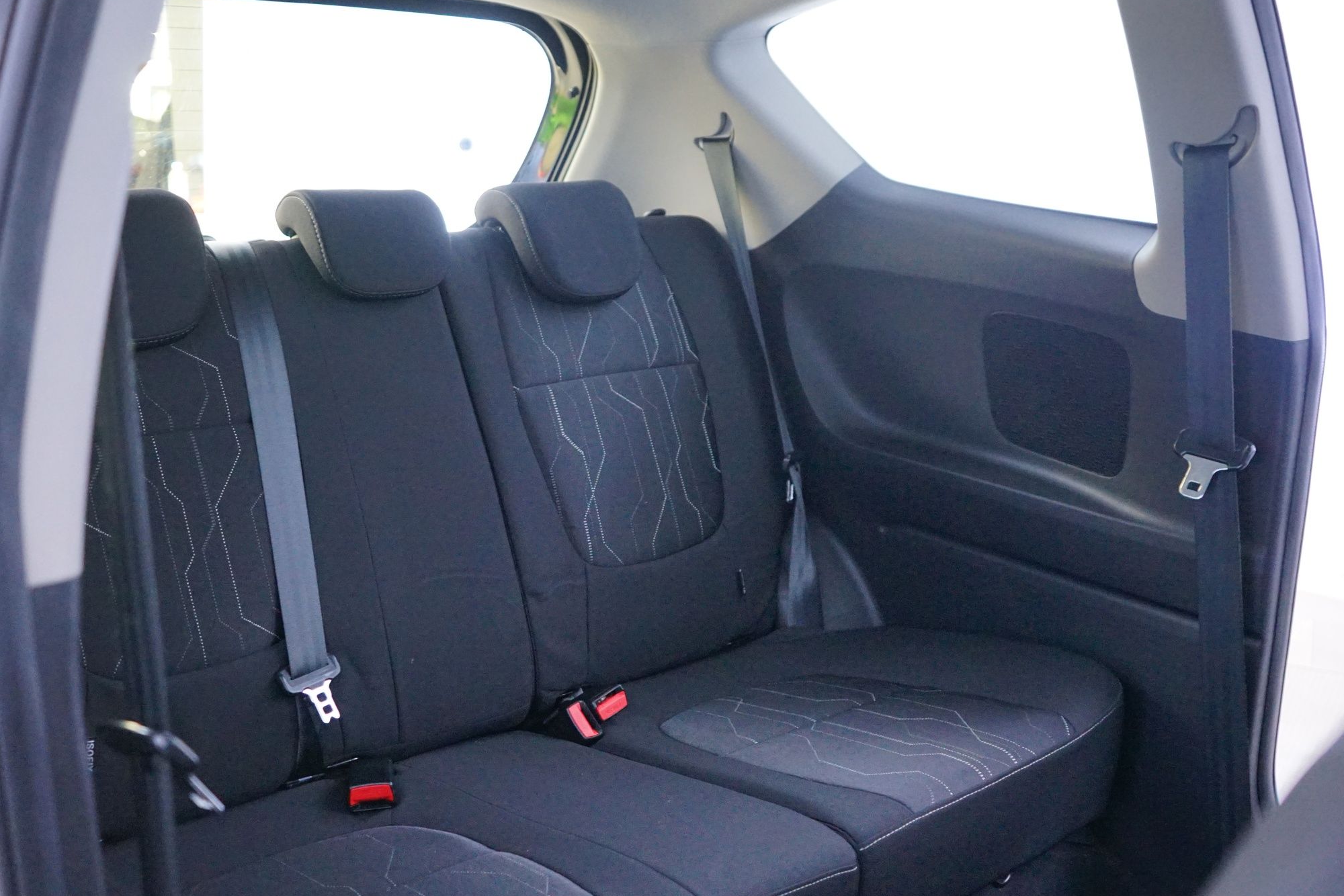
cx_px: 549
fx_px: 1307
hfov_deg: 54.1
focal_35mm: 35
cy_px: 512
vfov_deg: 37.8
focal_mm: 28
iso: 3200
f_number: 3.5
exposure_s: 1/25
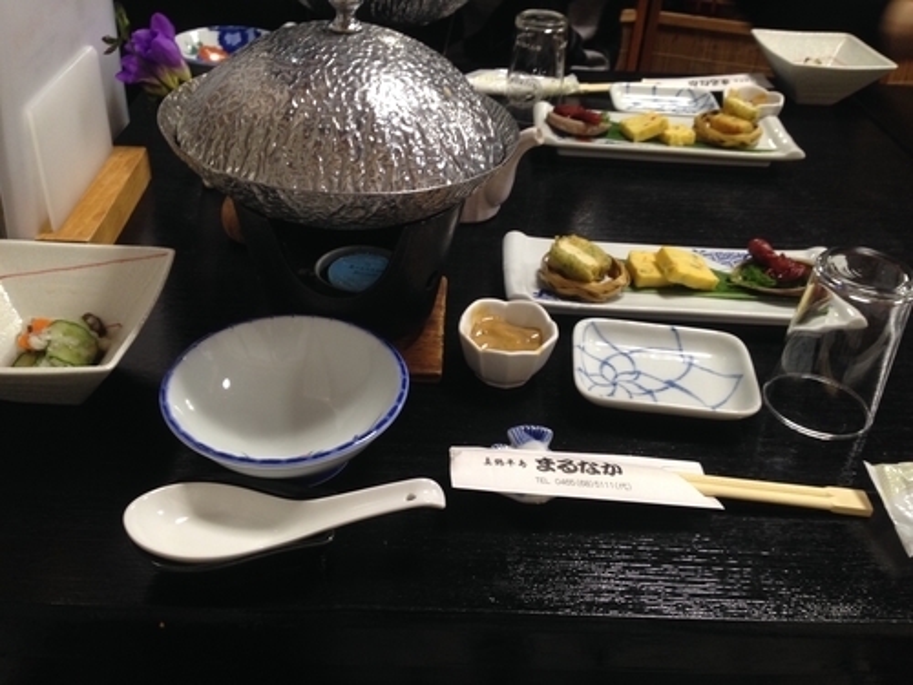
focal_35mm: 33
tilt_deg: -34.9
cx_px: 456
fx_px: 870
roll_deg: -1.9
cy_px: 342
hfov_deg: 55.4
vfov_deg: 42.9
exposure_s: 1/20
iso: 80
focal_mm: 4.12
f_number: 2.4
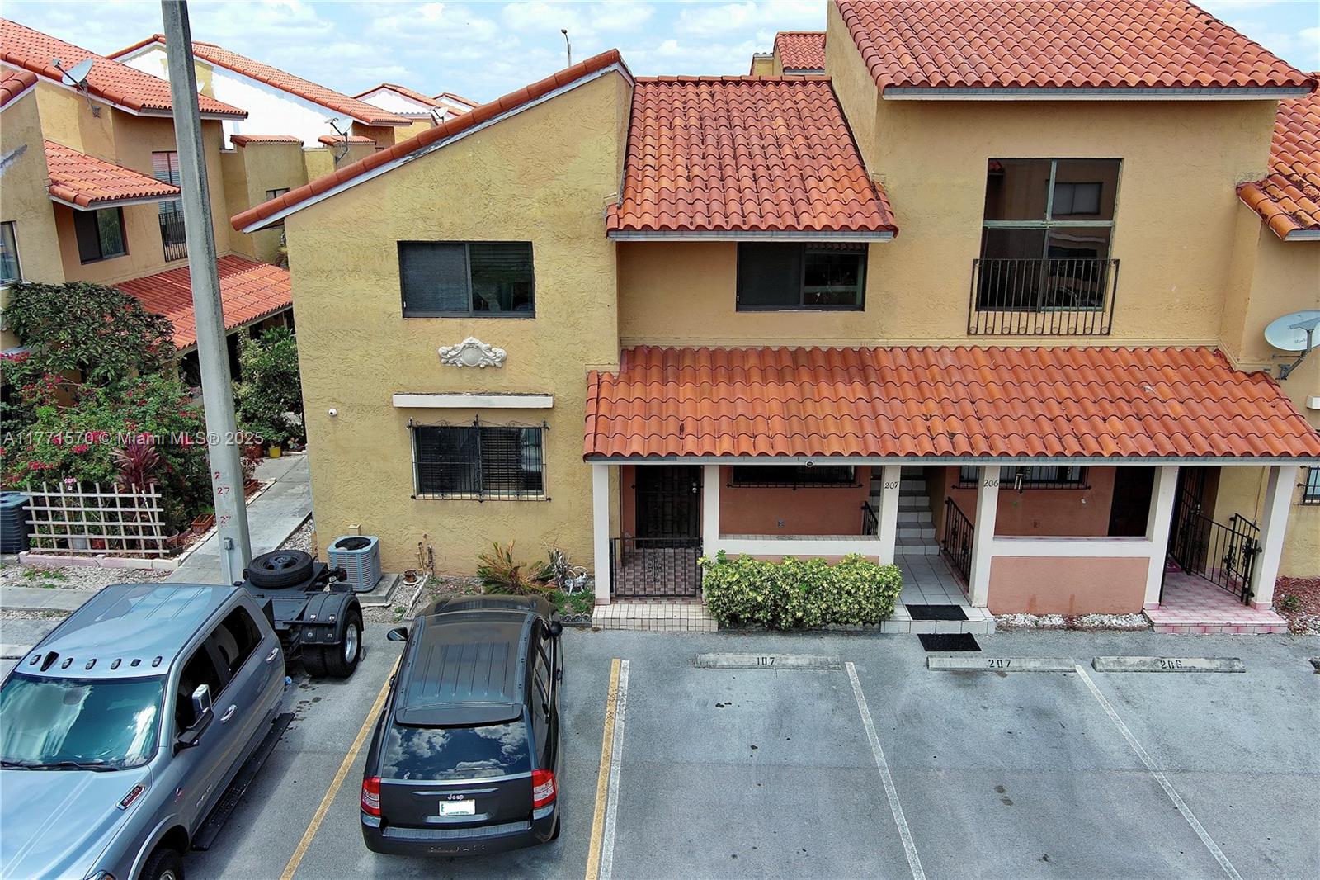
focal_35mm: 29
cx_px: 660
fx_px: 1063
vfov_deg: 44.9
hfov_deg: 63.7
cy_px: 440
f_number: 2.8
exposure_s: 1/927
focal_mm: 10.57
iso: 100
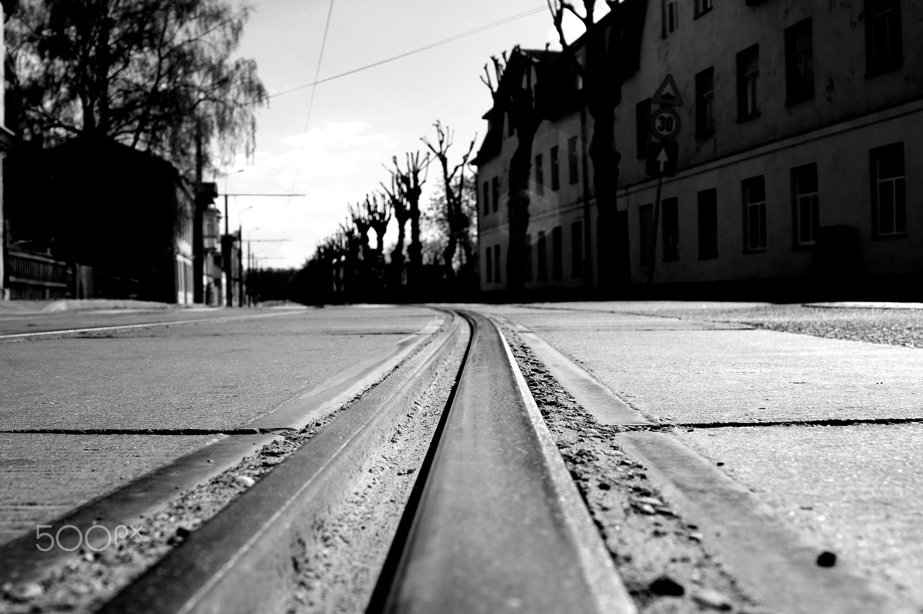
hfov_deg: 53.2
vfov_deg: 36.8
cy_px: 307
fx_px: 922
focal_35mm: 36
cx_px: 462
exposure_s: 1/500
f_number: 8
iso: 200
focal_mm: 24
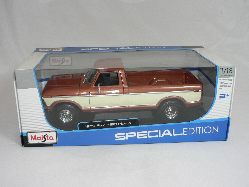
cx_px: 124
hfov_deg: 43.9
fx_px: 309
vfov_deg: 33.6
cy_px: 94
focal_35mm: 43
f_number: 2.8
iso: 80
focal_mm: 7.2
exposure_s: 1/60
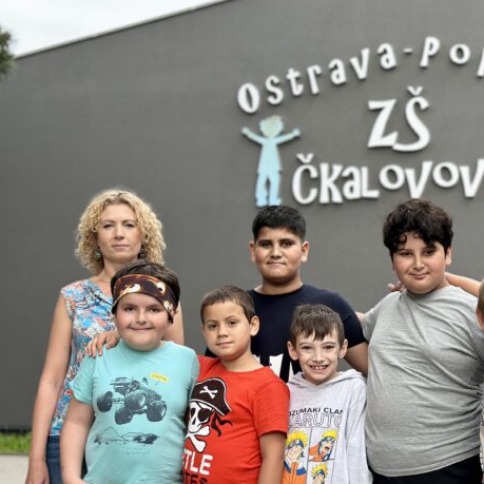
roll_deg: -1.4
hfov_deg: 24.0
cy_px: 291
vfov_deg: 24.3
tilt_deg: +5.3
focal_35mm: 71
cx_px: 366
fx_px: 1123
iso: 80
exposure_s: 1/911
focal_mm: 6.86
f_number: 1.78
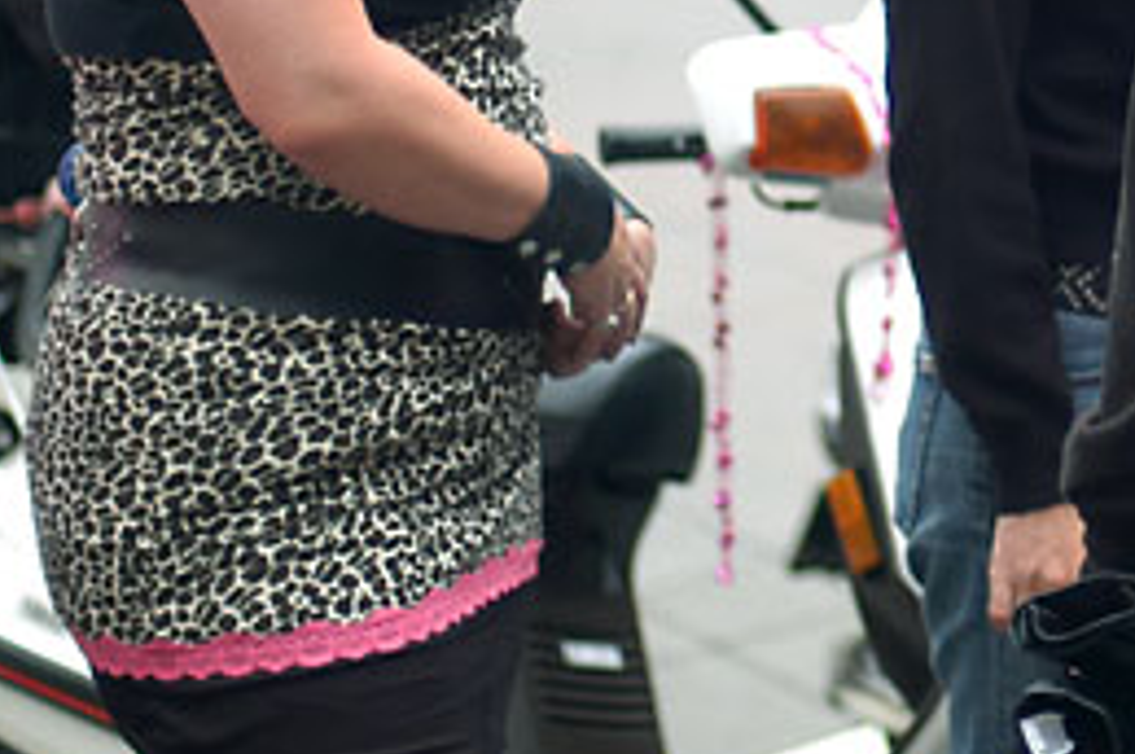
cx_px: 1117
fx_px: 5479
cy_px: -92
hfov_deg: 11.7
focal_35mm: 174
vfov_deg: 7.8
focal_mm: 50
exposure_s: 1/640
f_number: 1.4
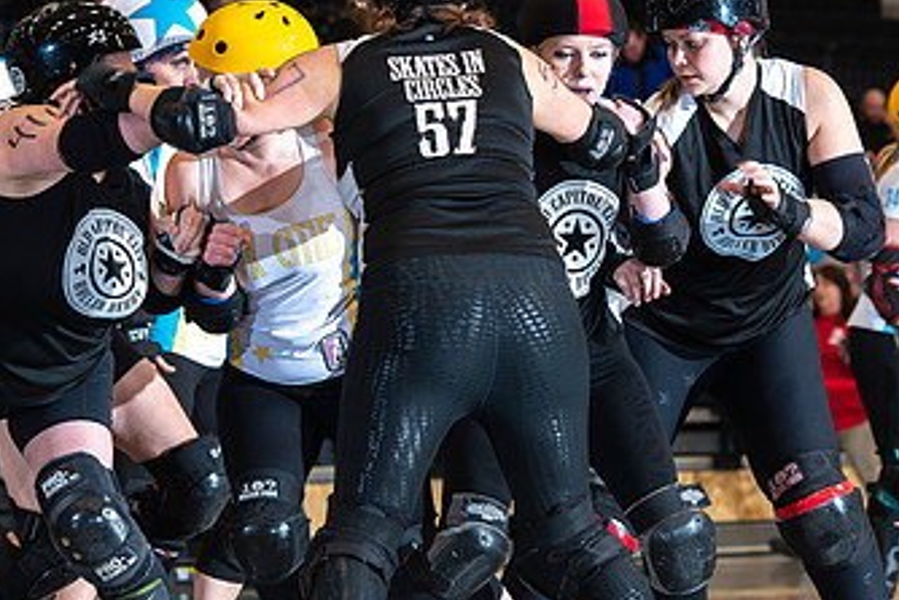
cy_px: 324
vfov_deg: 6.5
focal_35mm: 212
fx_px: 5296
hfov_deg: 9.7
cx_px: 479
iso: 500
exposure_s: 1/160
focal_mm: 122
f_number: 5.6
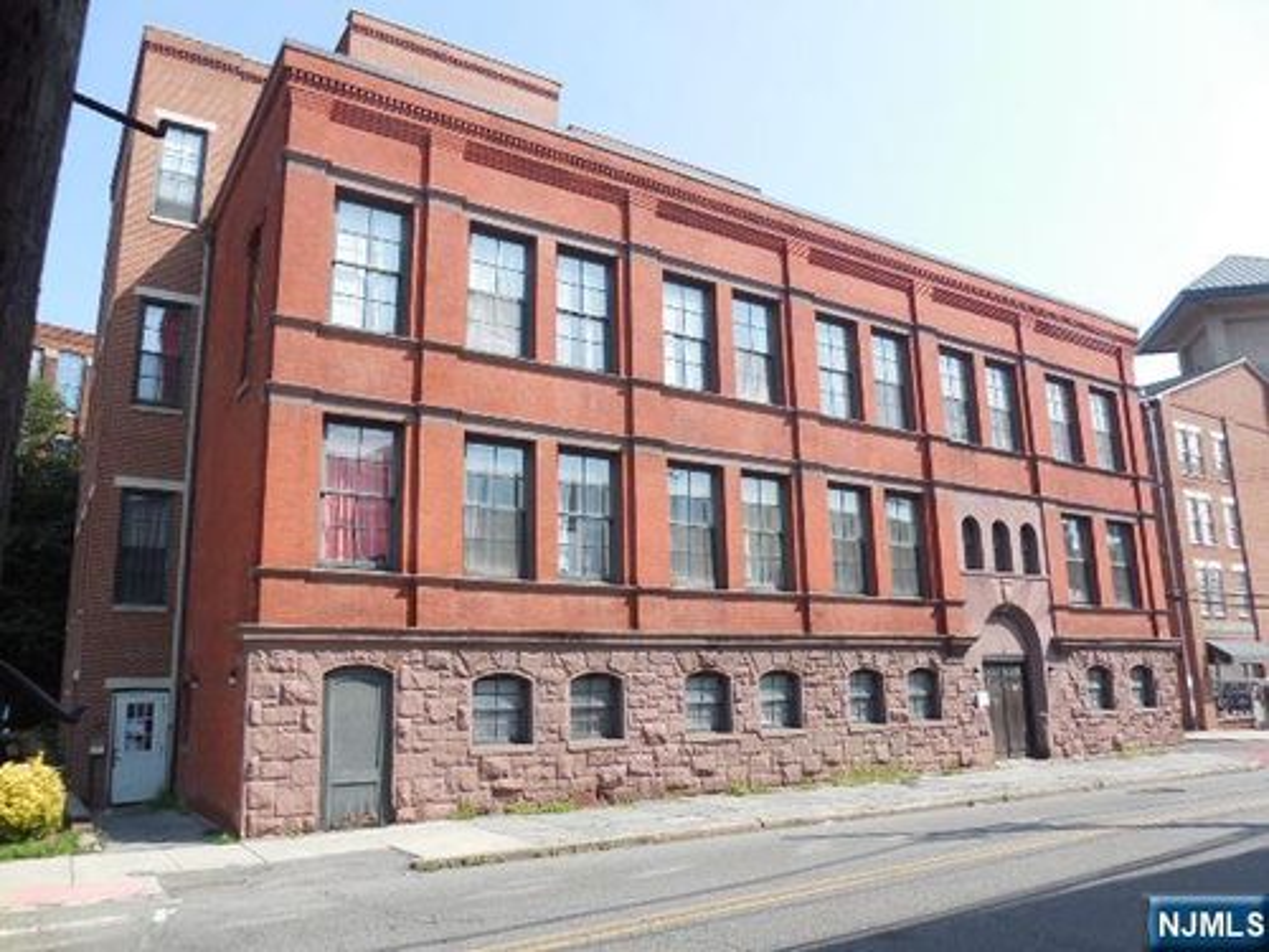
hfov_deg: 67.3
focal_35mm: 26
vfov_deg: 53.1
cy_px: 476
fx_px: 953
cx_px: 634
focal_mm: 4.6
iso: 125
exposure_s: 1/640
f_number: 3.5
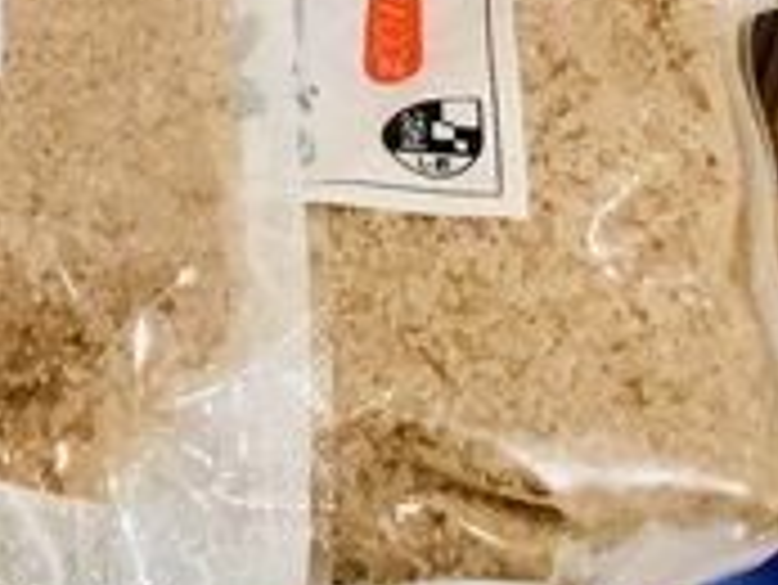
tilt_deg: -52.3
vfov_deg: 9.5
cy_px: -569
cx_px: -43
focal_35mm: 146
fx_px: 3284
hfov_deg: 13.3
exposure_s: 1/33
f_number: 2.4
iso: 40
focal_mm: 3.3
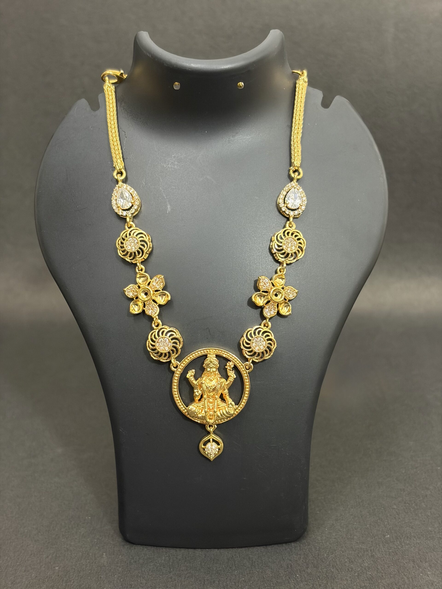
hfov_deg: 28.0
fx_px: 885
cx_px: 221
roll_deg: +1.1
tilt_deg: -20.2
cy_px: 294
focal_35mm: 52
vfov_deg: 36.8
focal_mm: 5.96
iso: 160
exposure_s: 1/33
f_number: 1.6
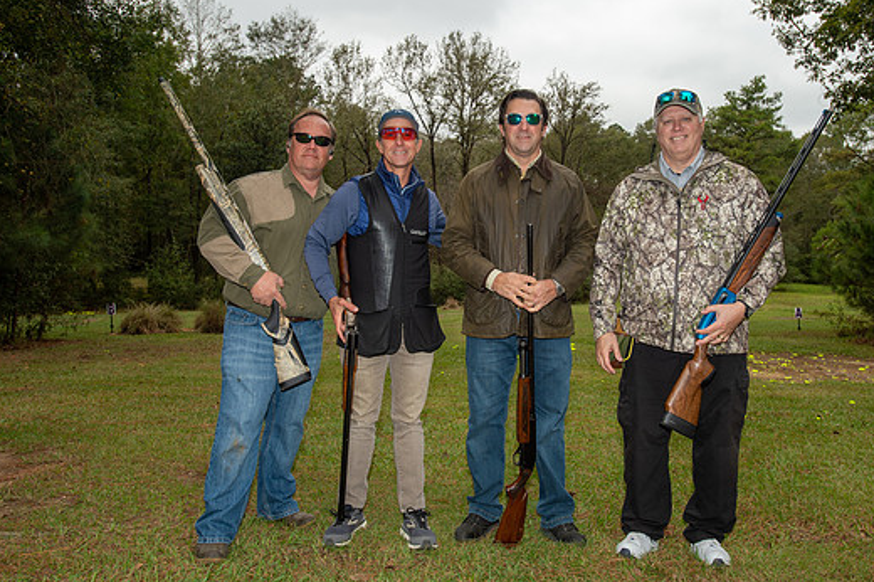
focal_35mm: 29
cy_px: 289
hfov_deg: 63.6
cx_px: 476
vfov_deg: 44.9
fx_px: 704
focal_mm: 26
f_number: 6.3
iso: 320
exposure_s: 1/250
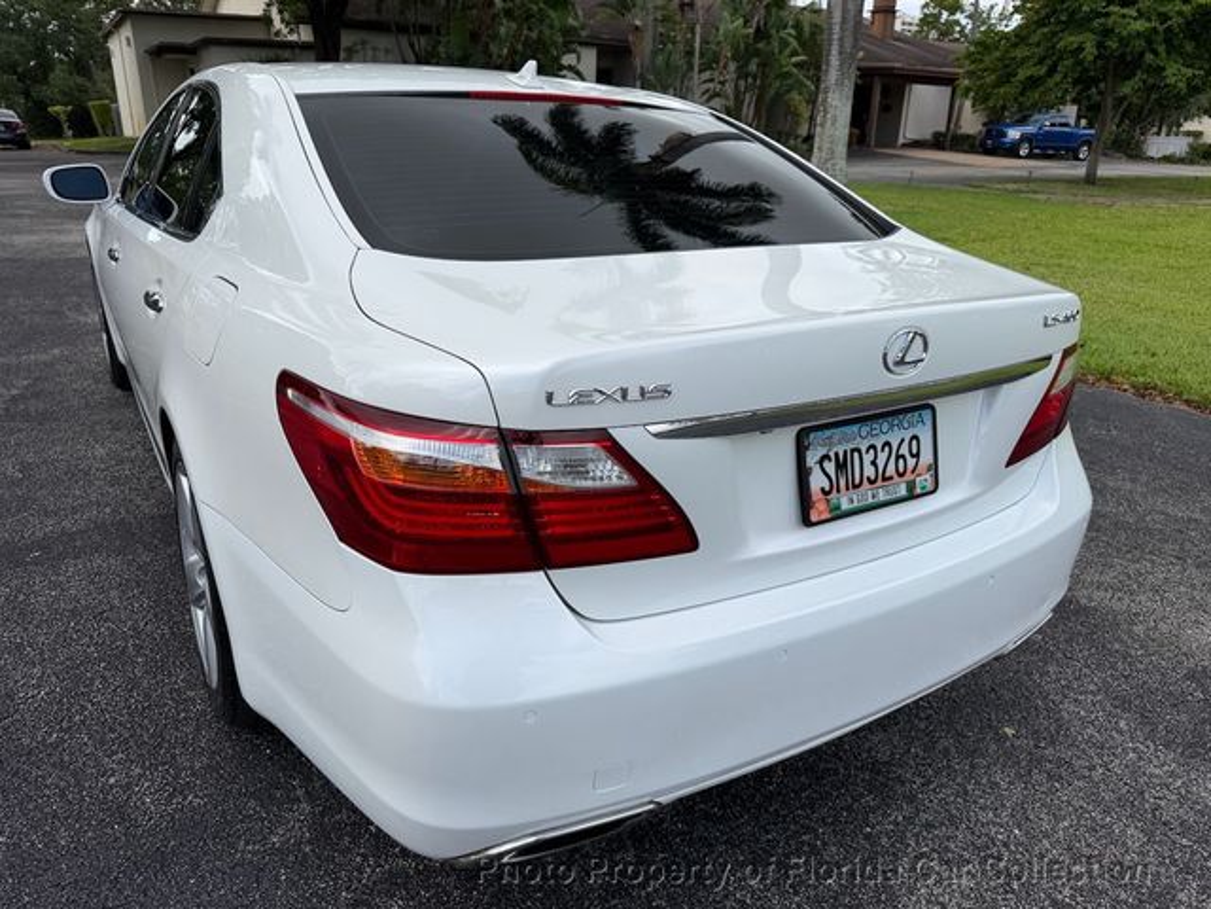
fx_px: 840
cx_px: 606
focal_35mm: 24
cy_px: 454
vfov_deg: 56.8
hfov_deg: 71.6
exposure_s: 1/4673
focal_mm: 6.76
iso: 80
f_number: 1.78
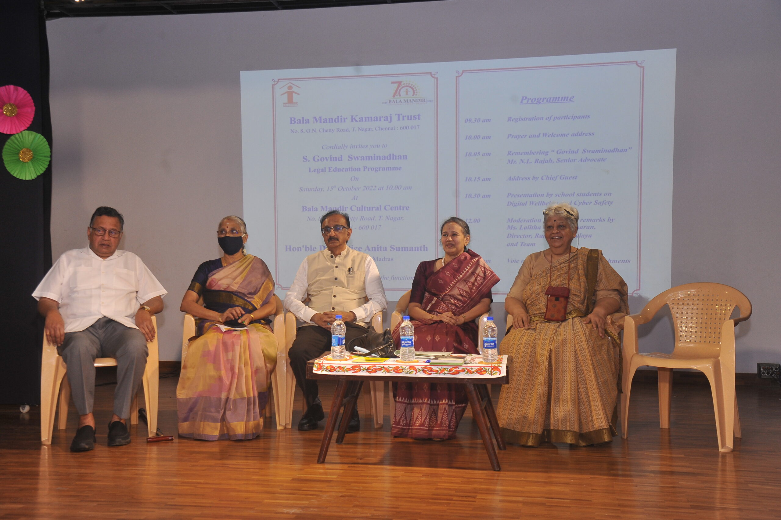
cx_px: 390
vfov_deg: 33.4
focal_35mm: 40
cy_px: 260
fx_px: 867
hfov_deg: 48.5
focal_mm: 40
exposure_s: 1/125
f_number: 5.6
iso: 1000
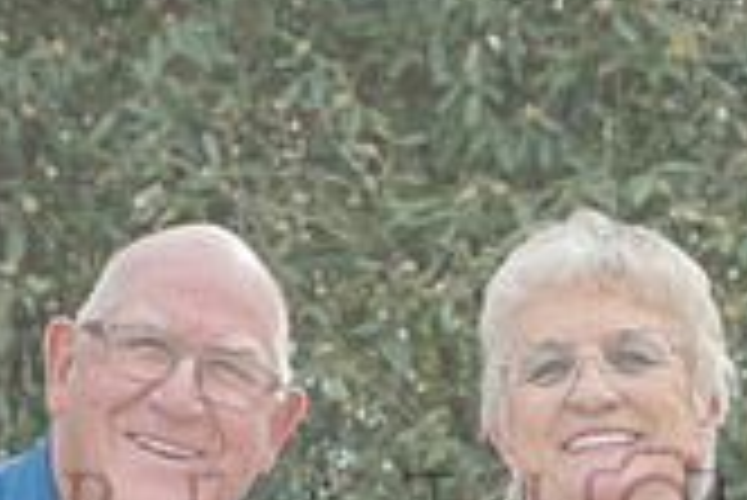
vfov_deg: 4.5
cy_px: 764
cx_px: 464
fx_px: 6251
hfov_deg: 6.8
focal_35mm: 301
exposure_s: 1/640
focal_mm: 86
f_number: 10
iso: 400
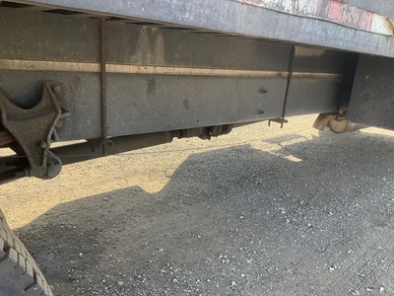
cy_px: 148
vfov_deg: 48.2
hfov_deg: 61.7
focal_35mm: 29
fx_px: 330
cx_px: 197
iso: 25
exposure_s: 1/180
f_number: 1.8
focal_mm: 3
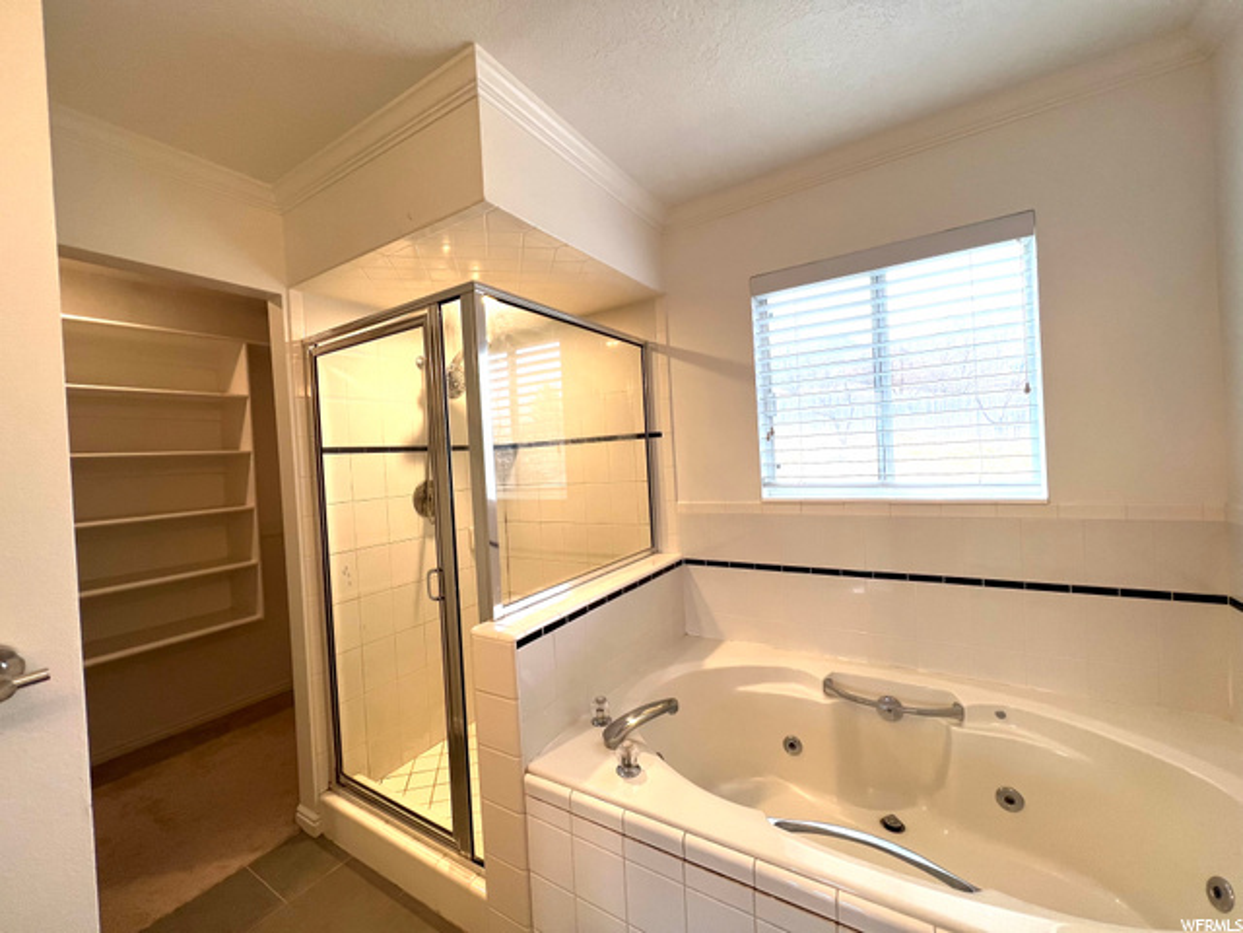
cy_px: 466
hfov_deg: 106.2
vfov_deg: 89.9
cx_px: 622
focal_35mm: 13
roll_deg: +3.1
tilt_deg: -2.6
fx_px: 467
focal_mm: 1.57
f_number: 1.8
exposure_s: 1/122
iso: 40
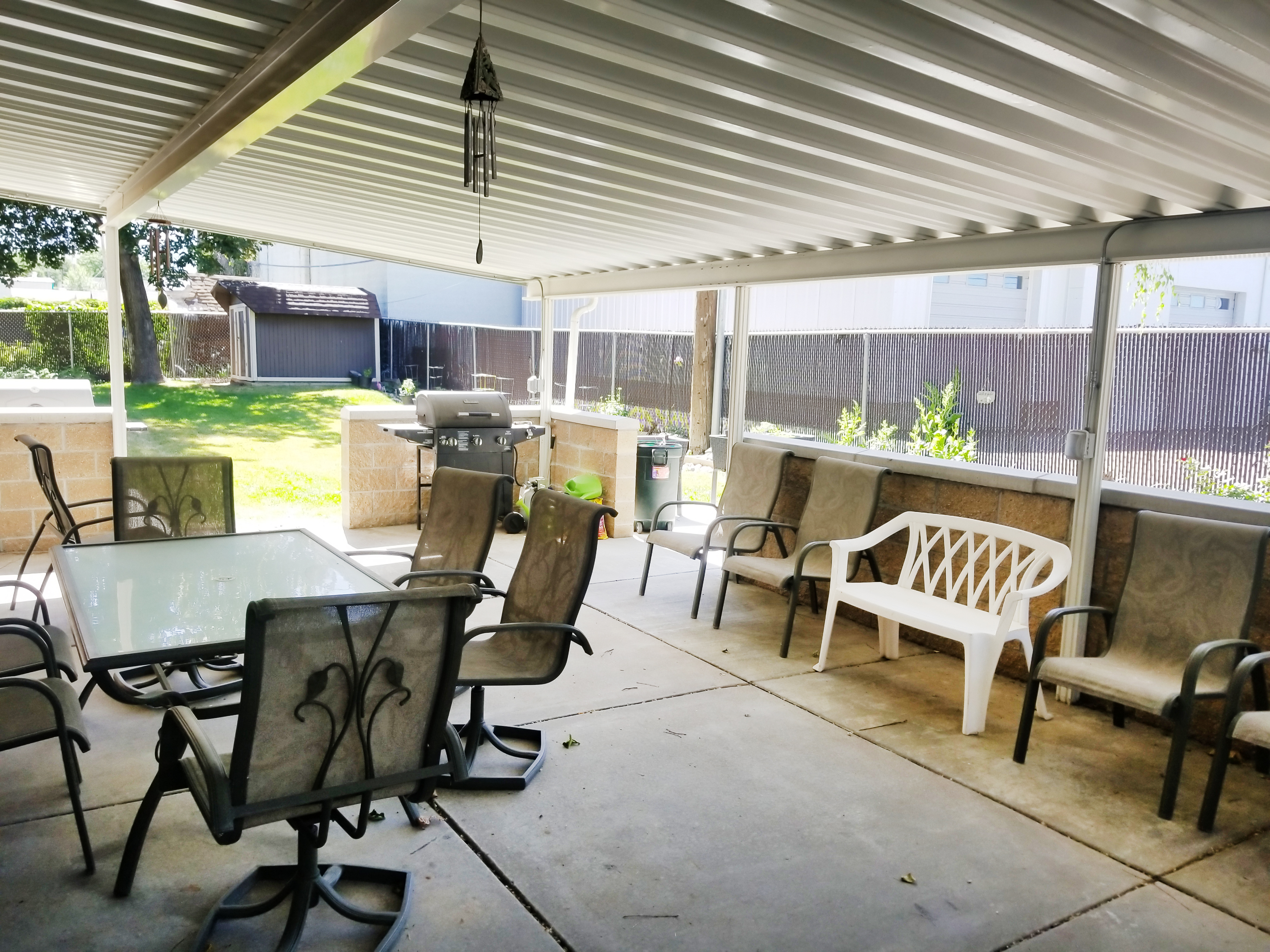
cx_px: 635
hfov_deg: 67.3
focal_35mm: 26
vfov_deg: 53.1
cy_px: 476
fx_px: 954
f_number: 1.7
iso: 50
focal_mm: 4.25
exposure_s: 1/321
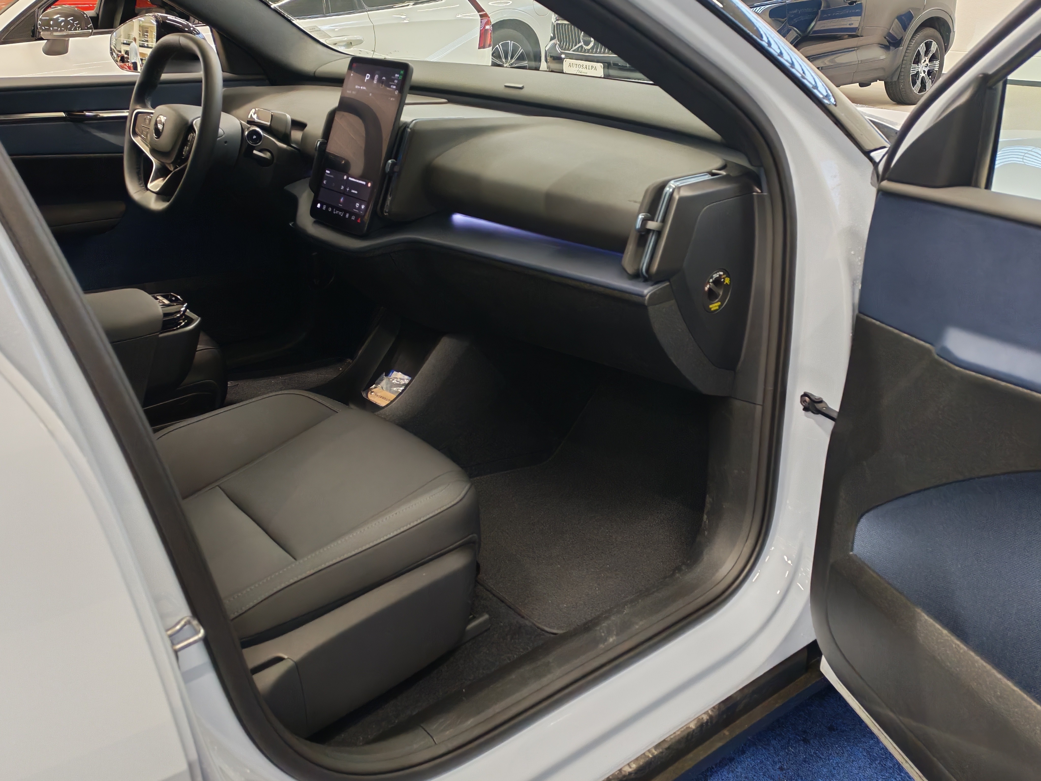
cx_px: 520
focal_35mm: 34
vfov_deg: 41.8
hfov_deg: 54.0
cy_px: 390
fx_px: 1022
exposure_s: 1/100
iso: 800
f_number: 1.9
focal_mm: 6.12
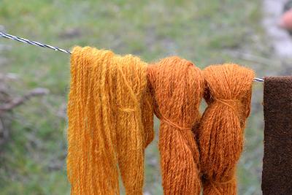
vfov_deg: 16.1
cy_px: 98
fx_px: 690
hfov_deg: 23.9
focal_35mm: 85
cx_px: 146
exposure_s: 1/200
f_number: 8
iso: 1250
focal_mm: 85
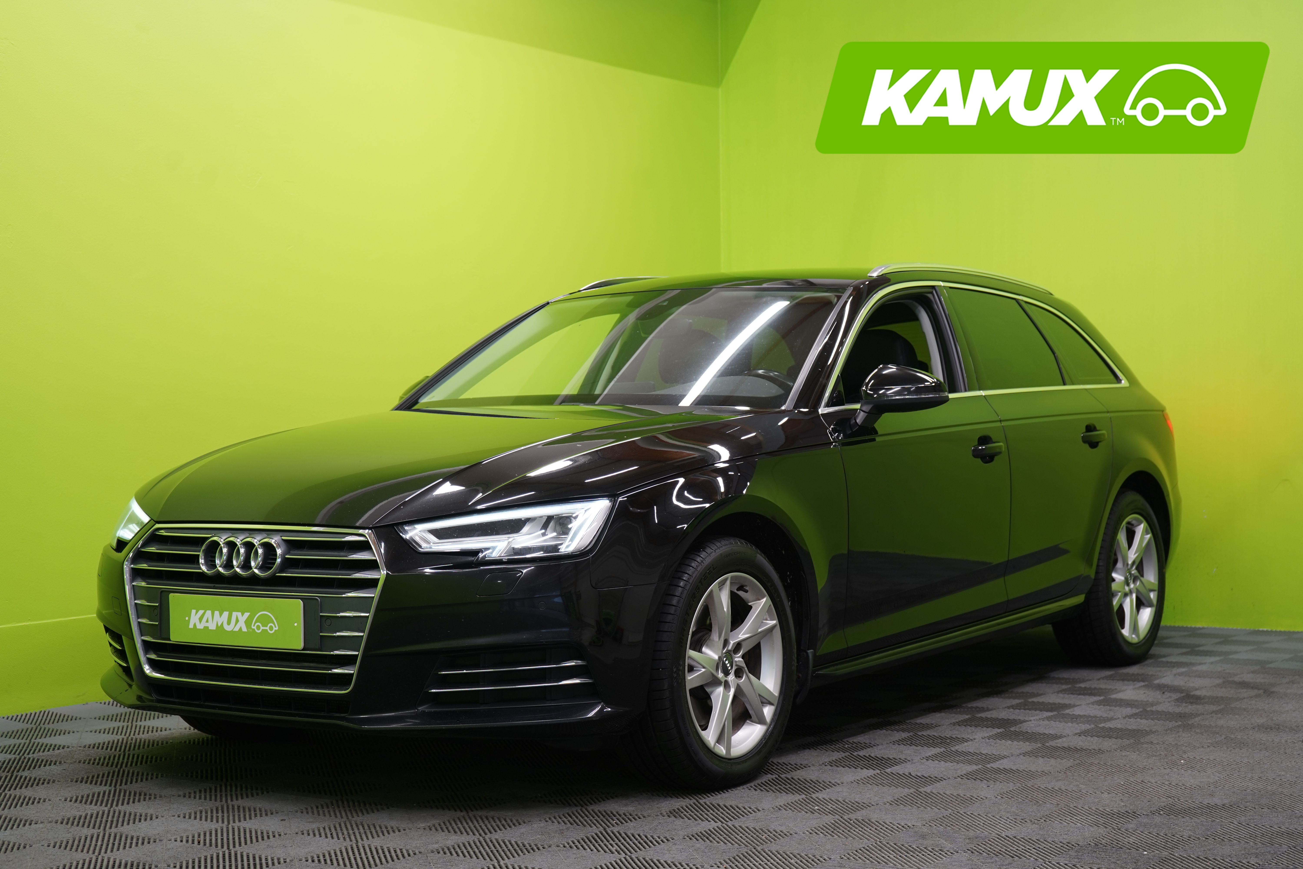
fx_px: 2027
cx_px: 652
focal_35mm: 56
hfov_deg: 35.6
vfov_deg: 24.2
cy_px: 434
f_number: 5
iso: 400
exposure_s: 1/30
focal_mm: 56
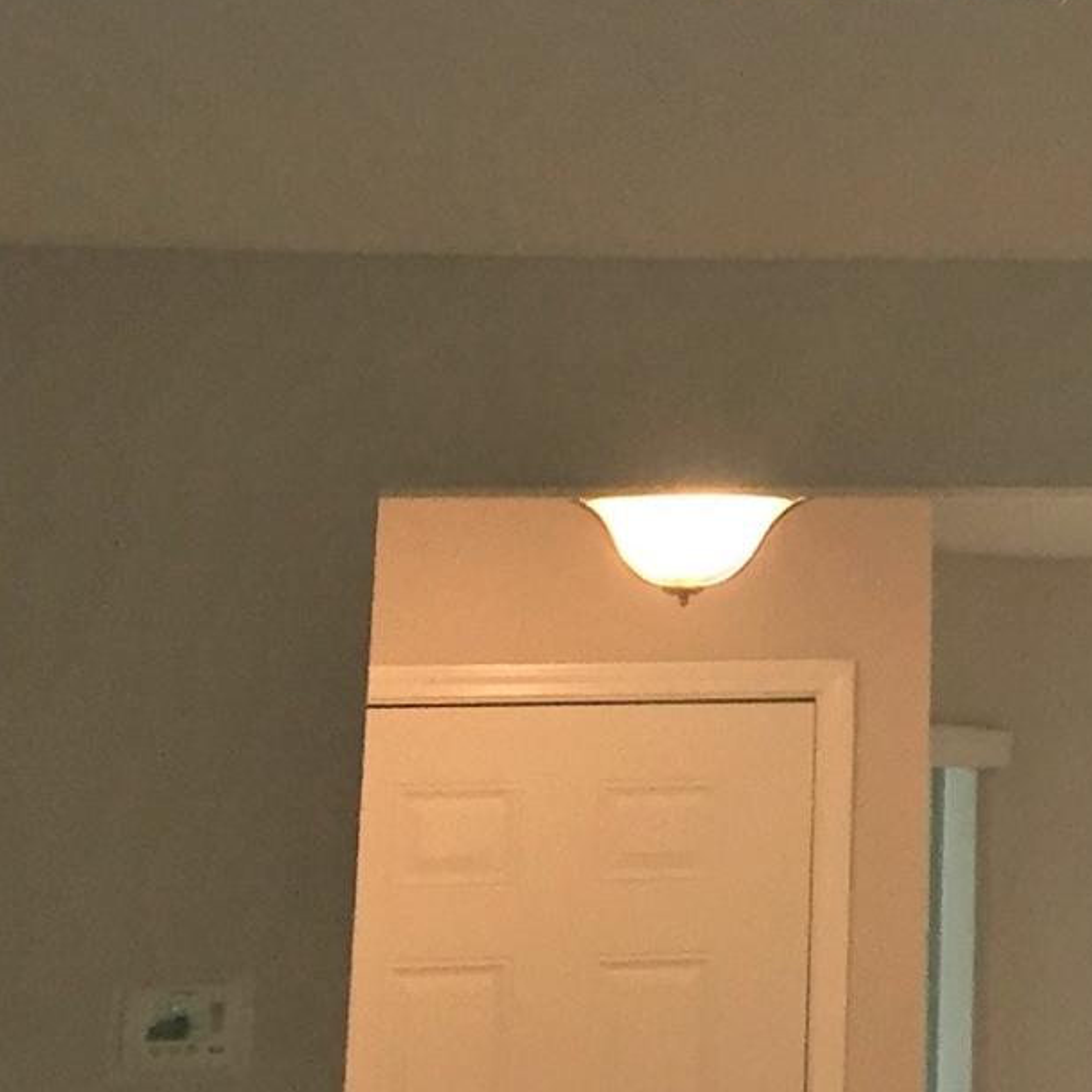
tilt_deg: +17.0
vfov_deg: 13.2
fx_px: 4497
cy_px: -473
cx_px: 1538
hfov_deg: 13.2
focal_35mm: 126
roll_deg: +0.9
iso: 100
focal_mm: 4.15
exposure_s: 1/30
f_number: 2.2
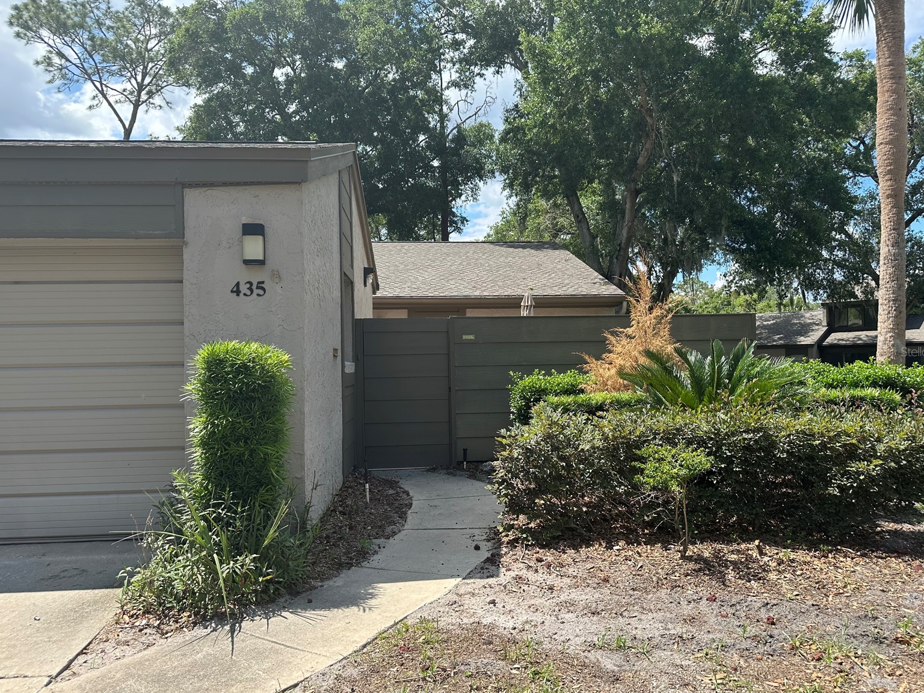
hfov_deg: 69.4
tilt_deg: +1.1
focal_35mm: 25
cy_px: 351
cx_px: 476
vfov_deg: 54.9
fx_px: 667
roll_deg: +0.6
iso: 80
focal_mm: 6.86
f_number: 1.78
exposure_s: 1/2110
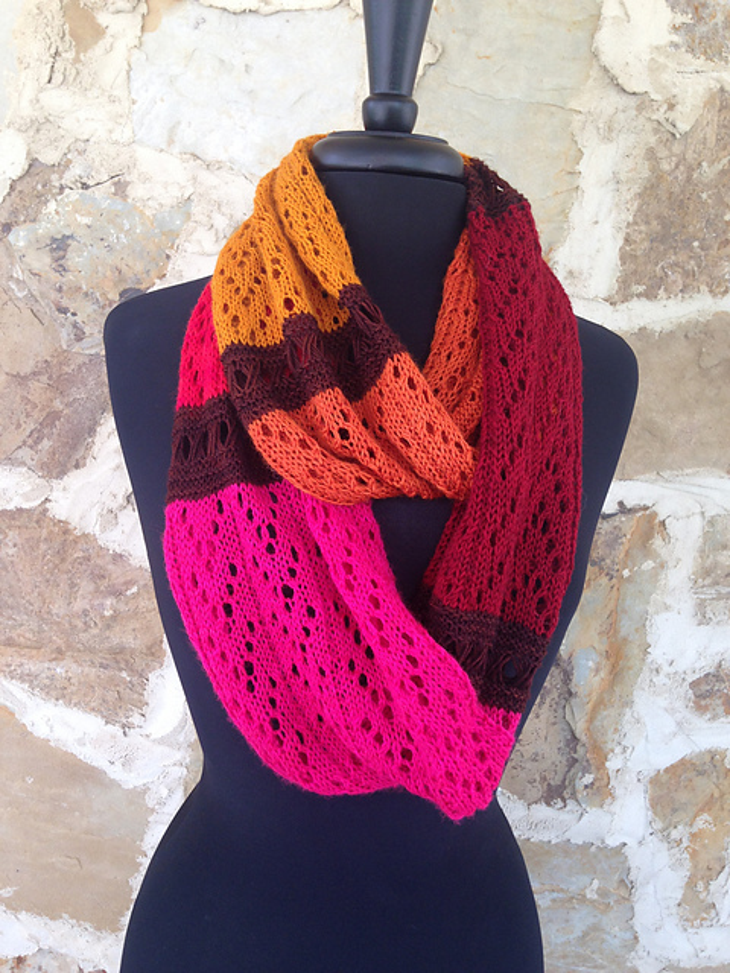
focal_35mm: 33
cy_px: 486
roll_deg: +0.8
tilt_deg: -13.0
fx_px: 928
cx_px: 365
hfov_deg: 42.9
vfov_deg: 55.4
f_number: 2.4
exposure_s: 1/120
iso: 50
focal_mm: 4.12
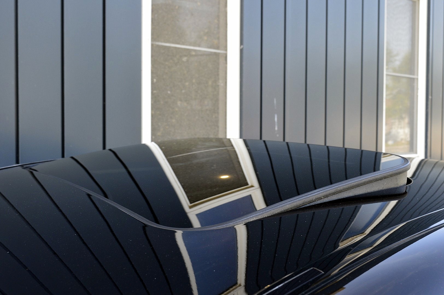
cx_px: 222
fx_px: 462
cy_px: 148
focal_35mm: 38
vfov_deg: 35.4
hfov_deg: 51.3
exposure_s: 1/60
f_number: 8
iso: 450
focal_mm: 25
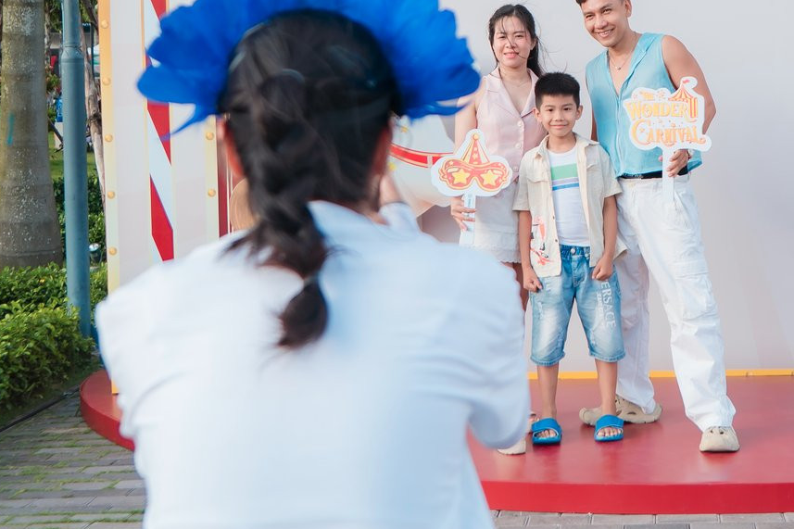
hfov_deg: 30.5
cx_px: 579
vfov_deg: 20.6
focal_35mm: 65
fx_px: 1433
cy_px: 73
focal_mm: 29
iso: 125
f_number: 4
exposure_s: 1/400
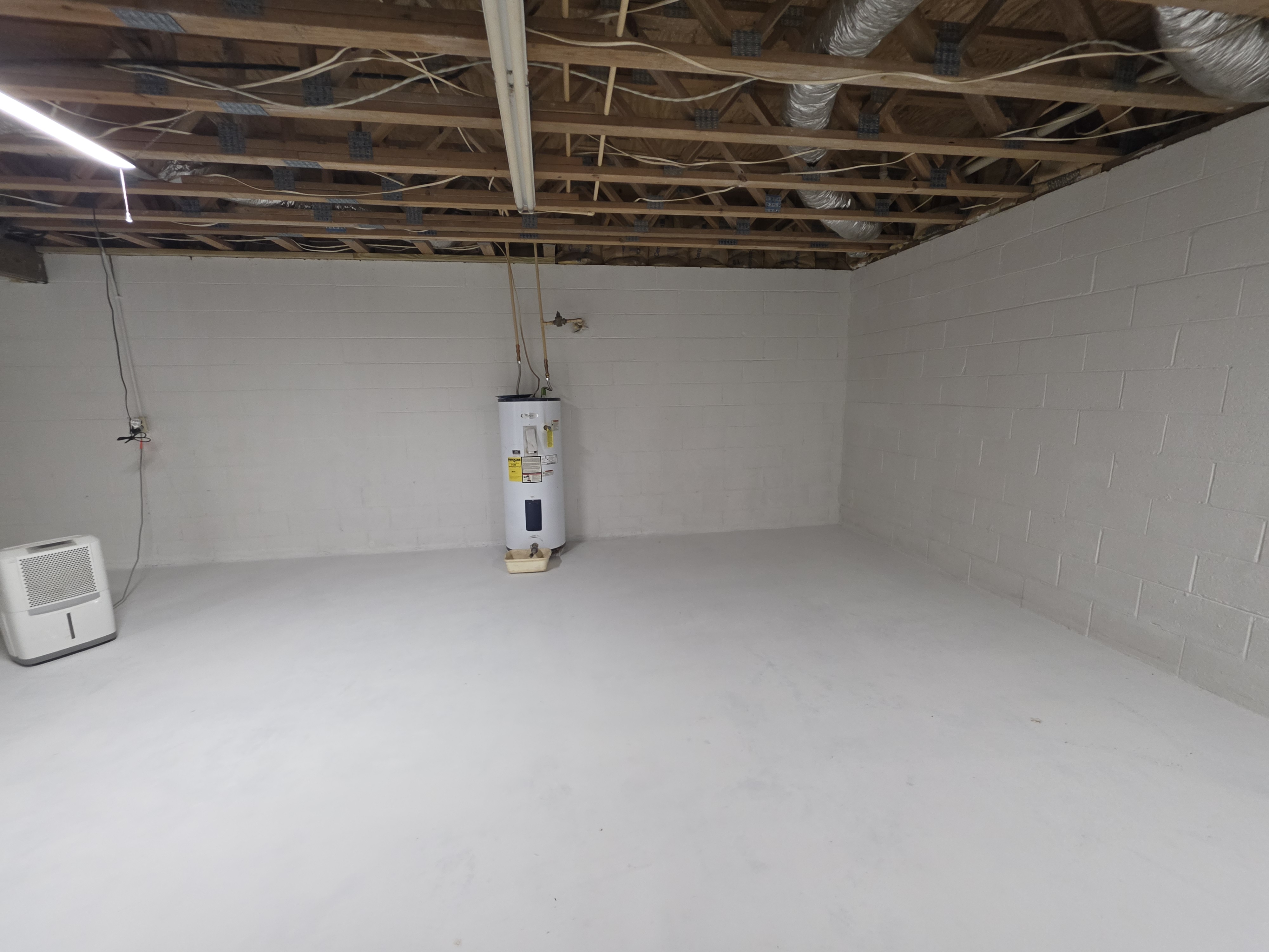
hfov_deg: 106.2
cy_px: 476
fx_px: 477
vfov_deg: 89.9
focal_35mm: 13
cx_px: 634
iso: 320
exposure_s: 1/120
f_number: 1.9
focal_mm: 2.2
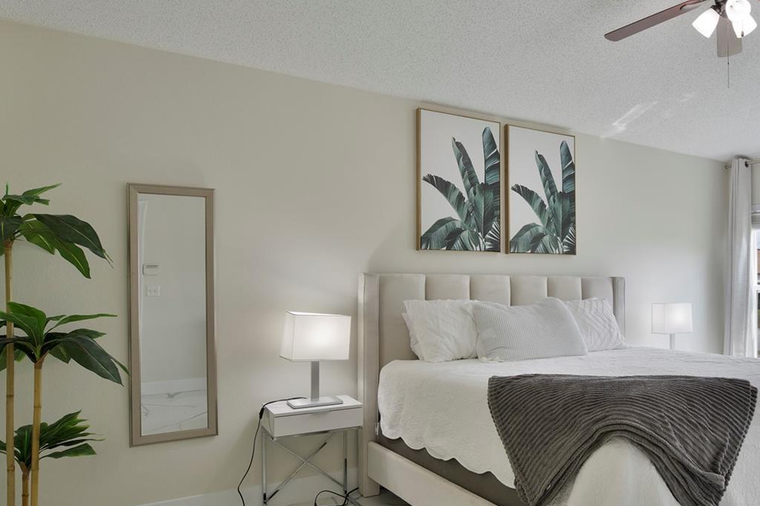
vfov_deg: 46.2
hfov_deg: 61.8
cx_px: 569
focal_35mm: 28
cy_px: 287
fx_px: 591
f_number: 5.6
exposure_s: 1/13
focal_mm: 12
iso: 250
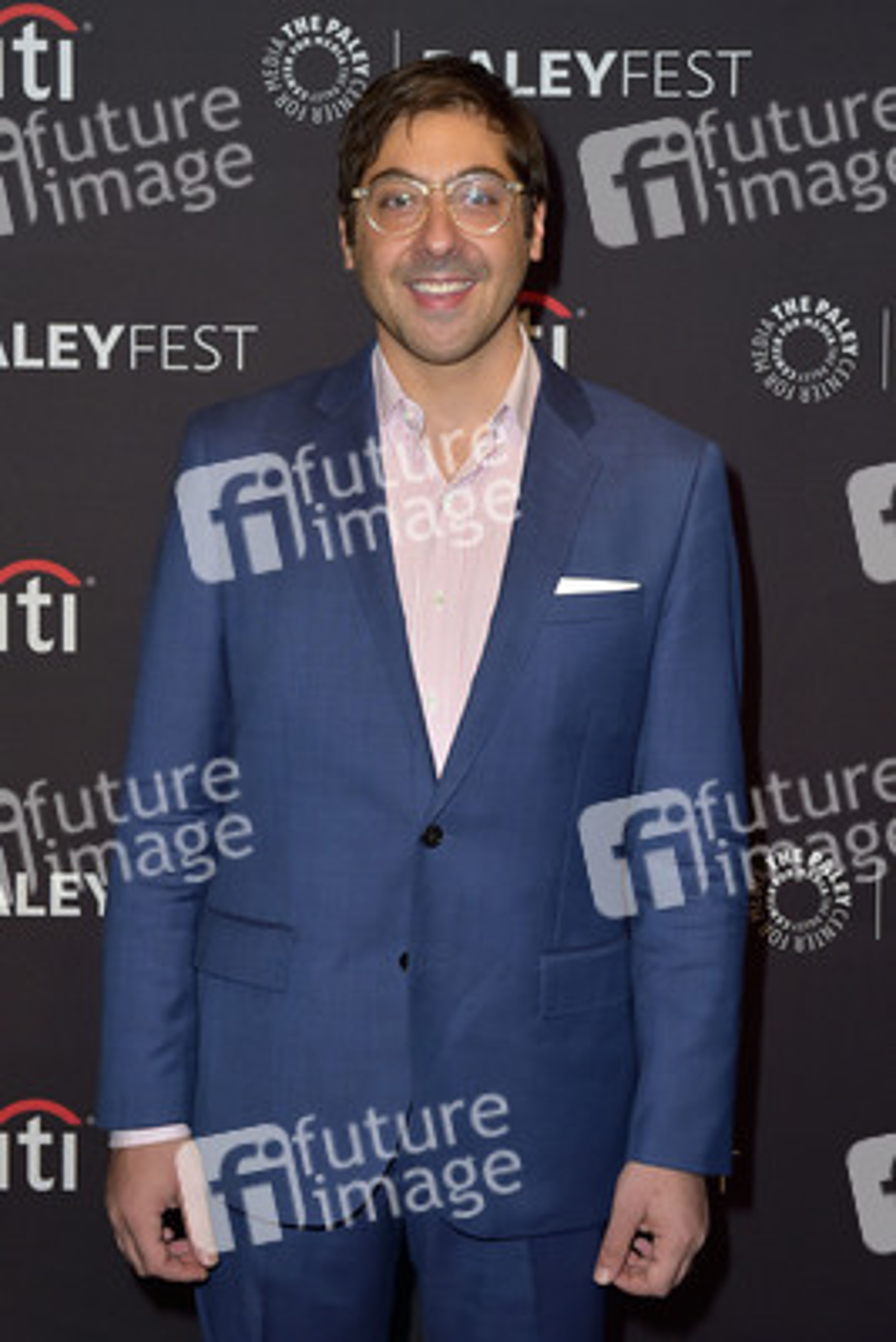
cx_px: 448
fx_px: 2089
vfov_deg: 35.6
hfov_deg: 24.2
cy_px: 671
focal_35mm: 56
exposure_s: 1/320
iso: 500
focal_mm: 56
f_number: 6.3
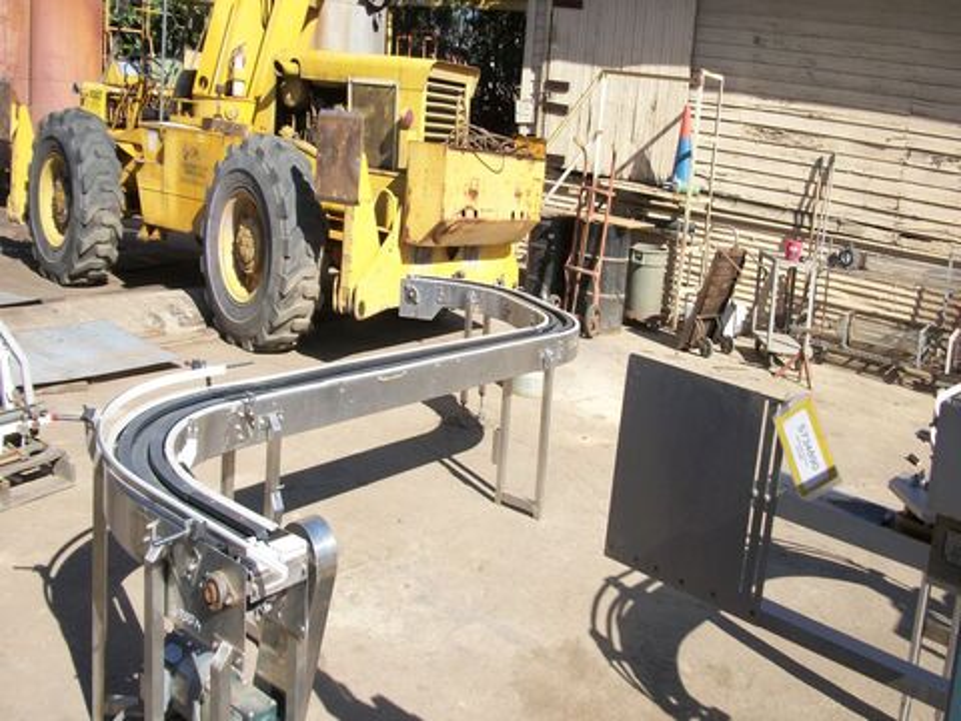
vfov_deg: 44.2
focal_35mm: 32
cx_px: 480
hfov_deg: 56.8
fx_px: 888
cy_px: 360
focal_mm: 5.7
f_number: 8.8
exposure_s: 1/125
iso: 80
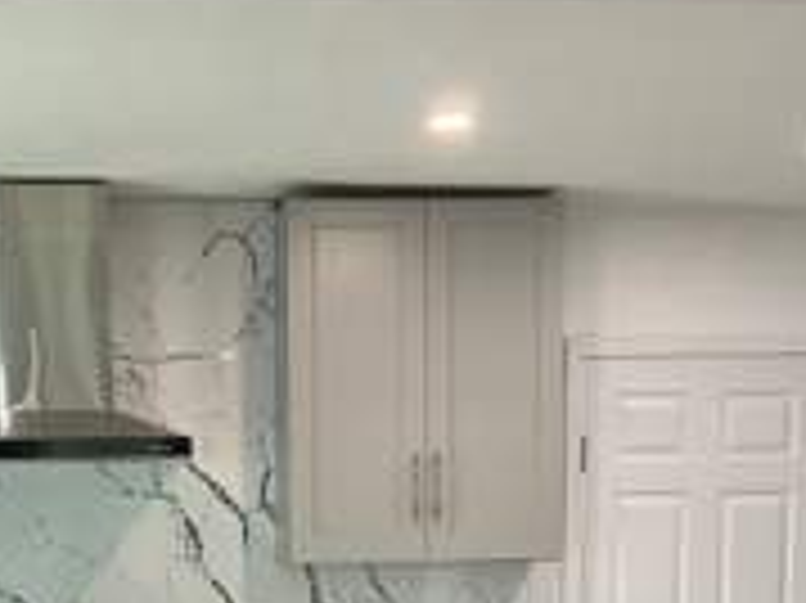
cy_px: 742
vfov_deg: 18.5
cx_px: 239
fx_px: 1745
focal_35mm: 75
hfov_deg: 25.8
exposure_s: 1/60
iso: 80
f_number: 1.8
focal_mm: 3
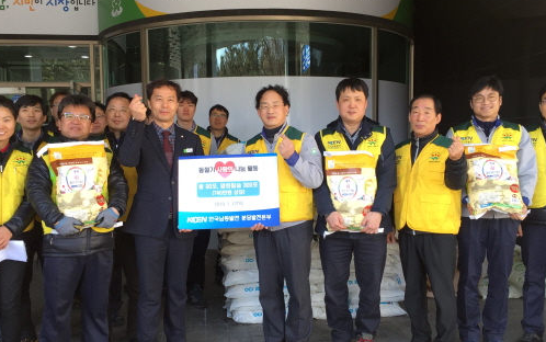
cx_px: 262
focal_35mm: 37
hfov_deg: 52.7
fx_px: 551
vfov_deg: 34.5
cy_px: 178
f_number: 2.2
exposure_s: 1/120
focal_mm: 4.15
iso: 50
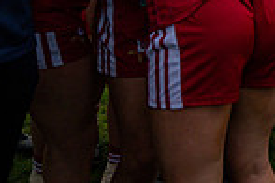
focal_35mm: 95
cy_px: -77
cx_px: 430
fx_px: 726
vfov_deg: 13.7
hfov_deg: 18.6
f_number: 2.8
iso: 125
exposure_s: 1/8000
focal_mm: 24
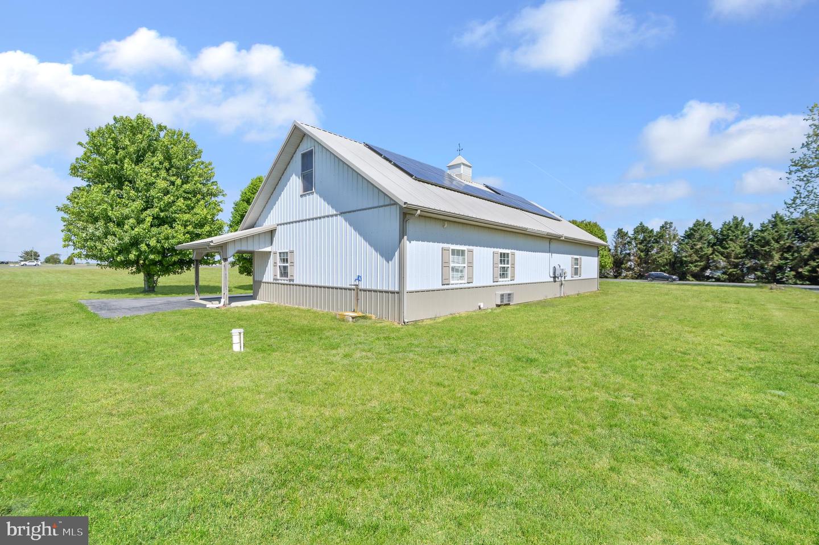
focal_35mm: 15
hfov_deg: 100.4
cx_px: 410
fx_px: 341
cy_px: 272
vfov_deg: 77.2
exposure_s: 1/8000
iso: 200
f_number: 5
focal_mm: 15
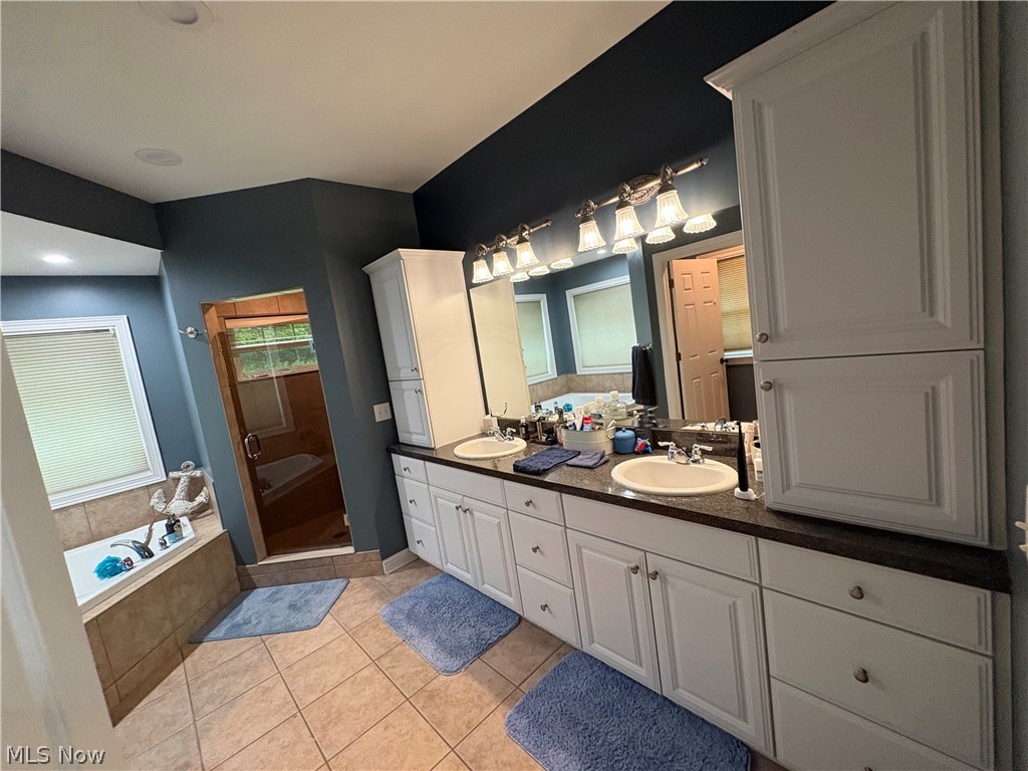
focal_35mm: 14
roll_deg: +7.0
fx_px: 416
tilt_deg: -7.3
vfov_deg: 85.7
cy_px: 386
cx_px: 514
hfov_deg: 102.1
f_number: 2.2
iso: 320
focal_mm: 2.22
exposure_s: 1/60
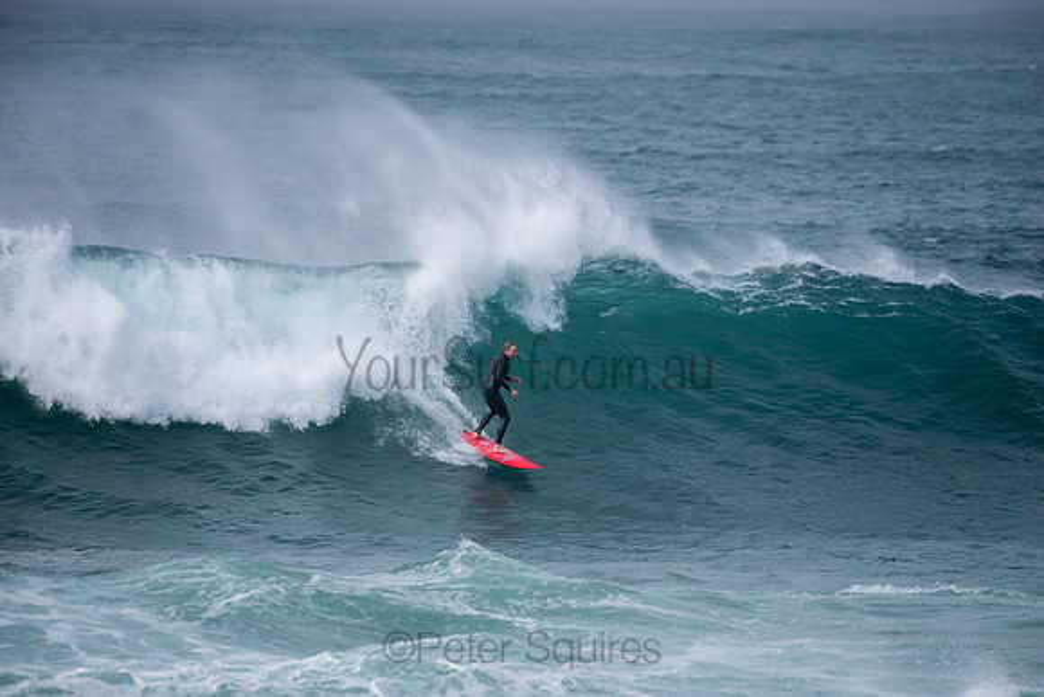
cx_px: 522
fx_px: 15622
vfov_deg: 2.6
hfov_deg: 3.8
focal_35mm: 539
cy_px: 348
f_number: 5.6
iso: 140
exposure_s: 1/1000
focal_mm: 500
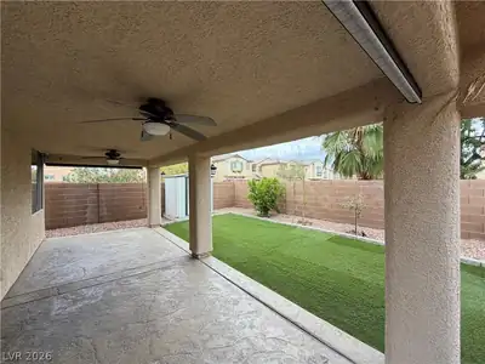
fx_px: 196
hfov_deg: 102.1
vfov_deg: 85.7
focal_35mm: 14
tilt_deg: +0.1
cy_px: 182
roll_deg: +0.3
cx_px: 242
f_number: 2.2
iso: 50
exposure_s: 1/229
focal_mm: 2.22
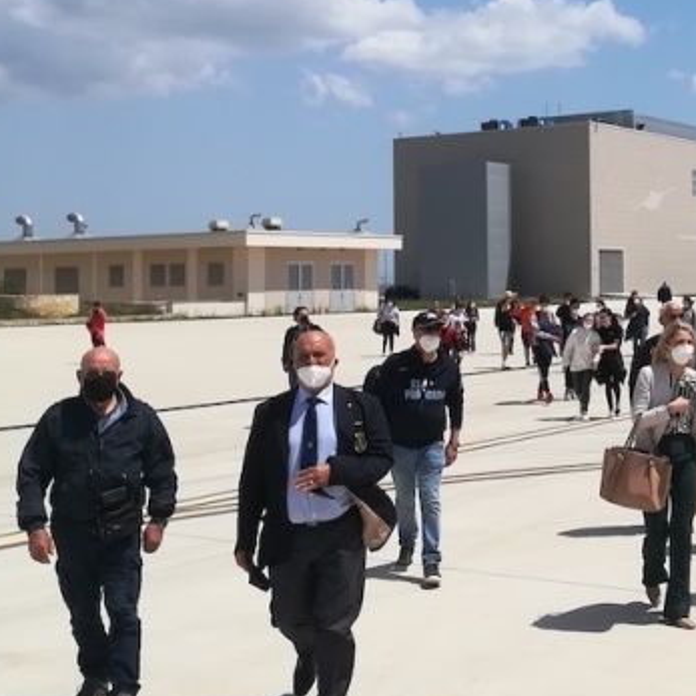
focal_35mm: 53
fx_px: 1206
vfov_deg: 32.0
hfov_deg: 30.5
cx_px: 650
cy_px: 253
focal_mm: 3.83
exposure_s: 1/1656
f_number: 2.2
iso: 50
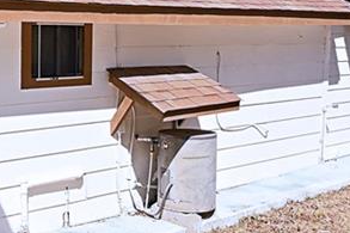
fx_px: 612
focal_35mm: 63
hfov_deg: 31.1
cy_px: 70
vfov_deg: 21.4
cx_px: 68
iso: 100
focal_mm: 12
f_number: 4
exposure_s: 1/1250
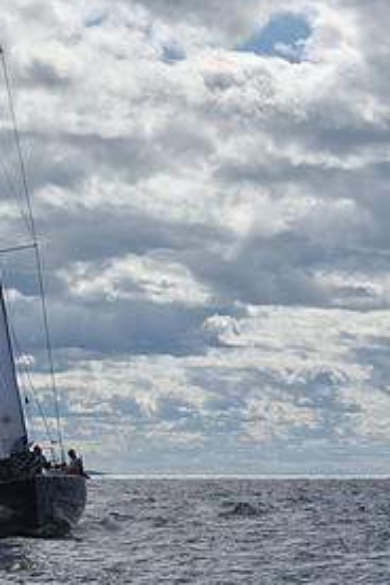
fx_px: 2389
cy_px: 100
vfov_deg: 13.9
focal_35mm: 147
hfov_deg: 9.3
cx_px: 3
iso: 250
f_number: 11
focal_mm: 70
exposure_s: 1/1000
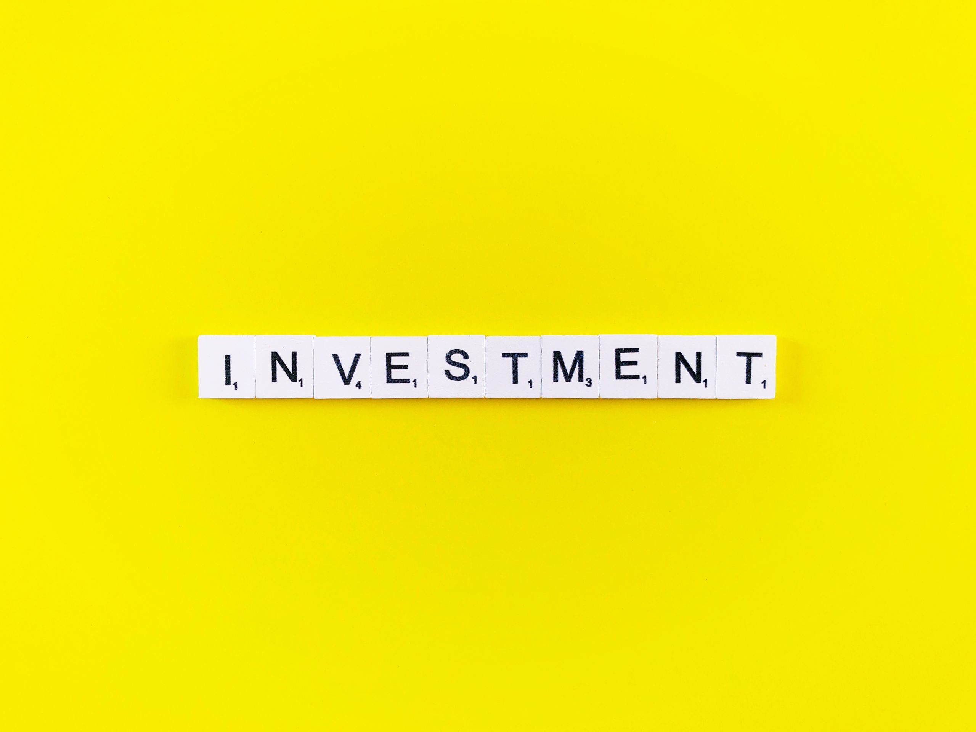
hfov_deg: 63.4
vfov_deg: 49.7
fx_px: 789
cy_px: 366
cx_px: 488
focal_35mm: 28
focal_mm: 3.99
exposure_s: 1/40
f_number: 1.8
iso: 25
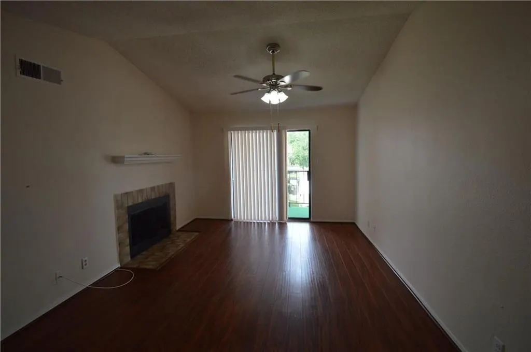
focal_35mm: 15
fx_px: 221
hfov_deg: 100.5
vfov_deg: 77.2
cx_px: 266
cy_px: 176
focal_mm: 10
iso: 360
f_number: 5.6
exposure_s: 1/125
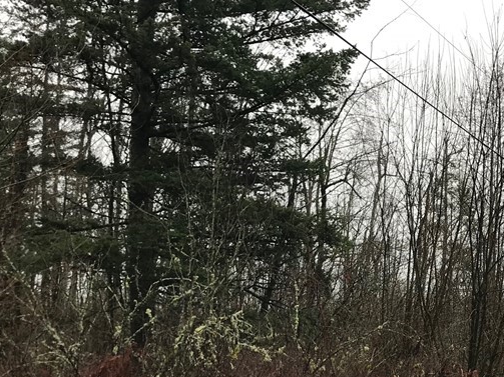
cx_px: 383
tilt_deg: +6.7
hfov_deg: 33.1
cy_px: 288
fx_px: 830
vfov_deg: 25.3
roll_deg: -0.6
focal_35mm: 57
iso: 25
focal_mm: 3.99
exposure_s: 1/120
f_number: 1.8
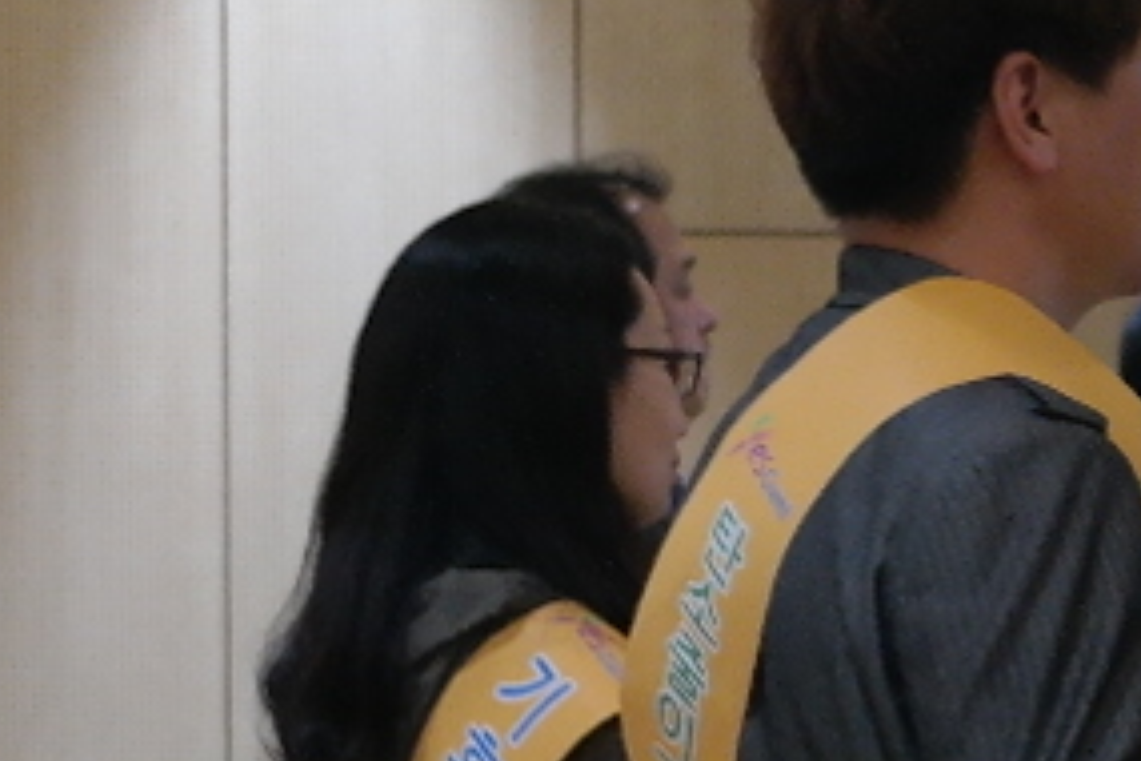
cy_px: 397
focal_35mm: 200
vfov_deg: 6.9
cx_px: 1665
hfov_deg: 10.0
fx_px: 6338
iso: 800
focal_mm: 22
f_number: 3.5
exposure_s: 1/40
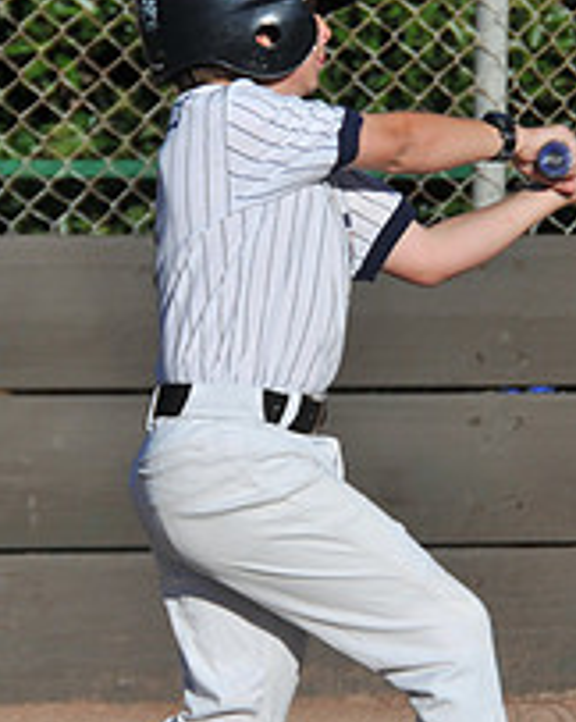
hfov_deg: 3.7
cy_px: 318
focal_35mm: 422
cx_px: 316
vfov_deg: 4.6
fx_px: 9013
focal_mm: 105
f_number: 5.6
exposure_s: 1/500
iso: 200
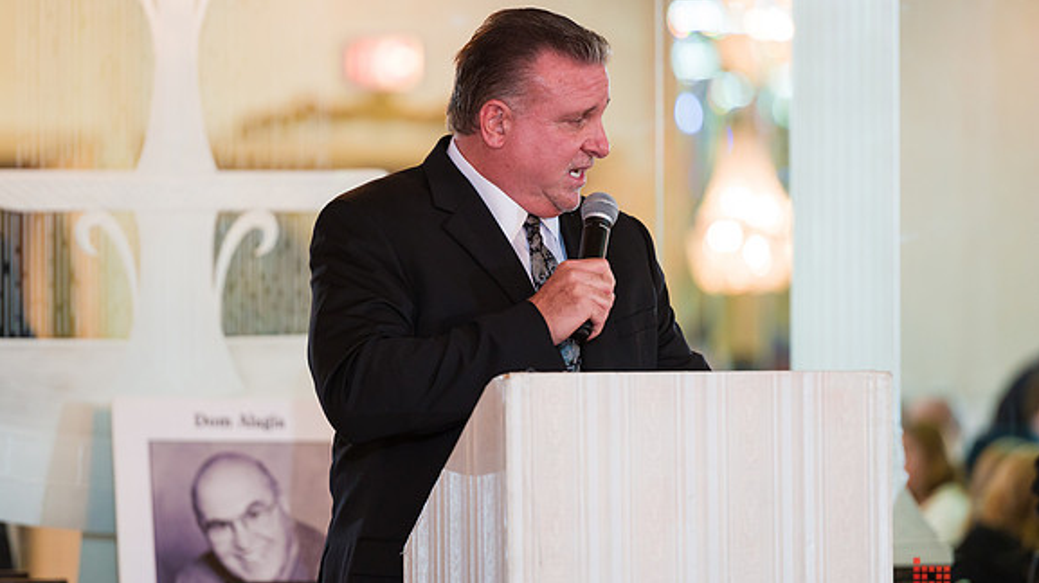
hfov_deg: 9.3
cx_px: 491
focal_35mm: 231
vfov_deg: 5.3
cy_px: 286
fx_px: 6361
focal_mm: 200
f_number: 3.2
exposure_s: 1/200
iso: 1250
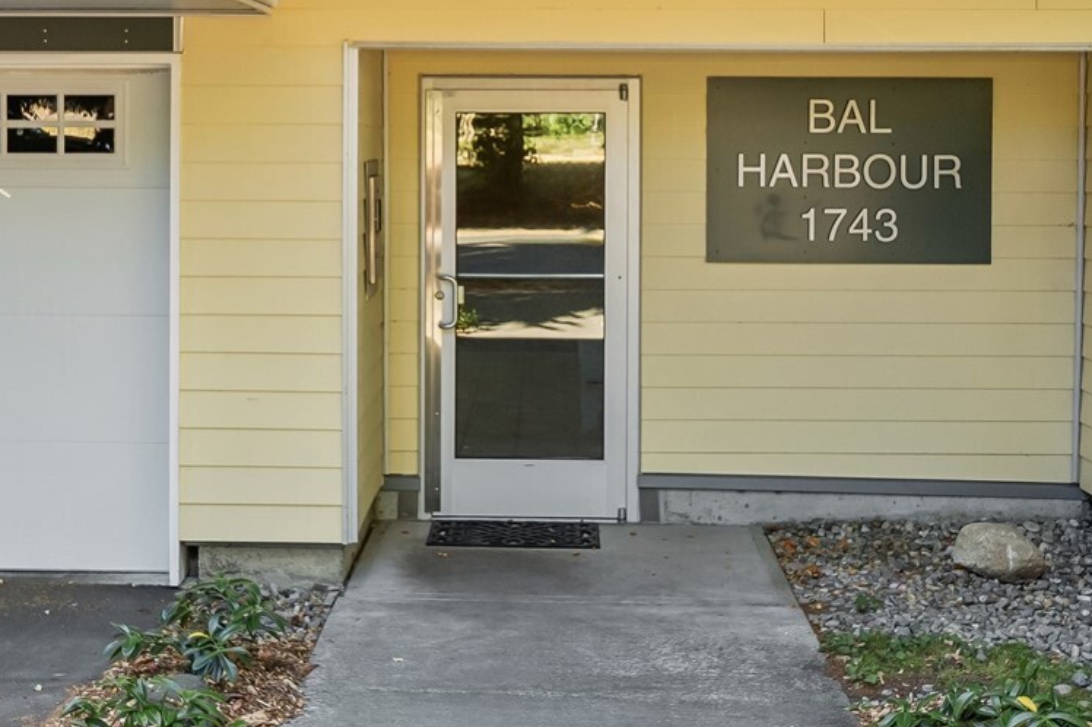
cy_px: 164
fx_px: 1806
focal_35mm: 60
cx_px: 481
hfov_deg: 33.6
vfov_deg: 22.5
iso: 250
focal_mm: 17.5
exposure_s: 1/20
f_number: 9
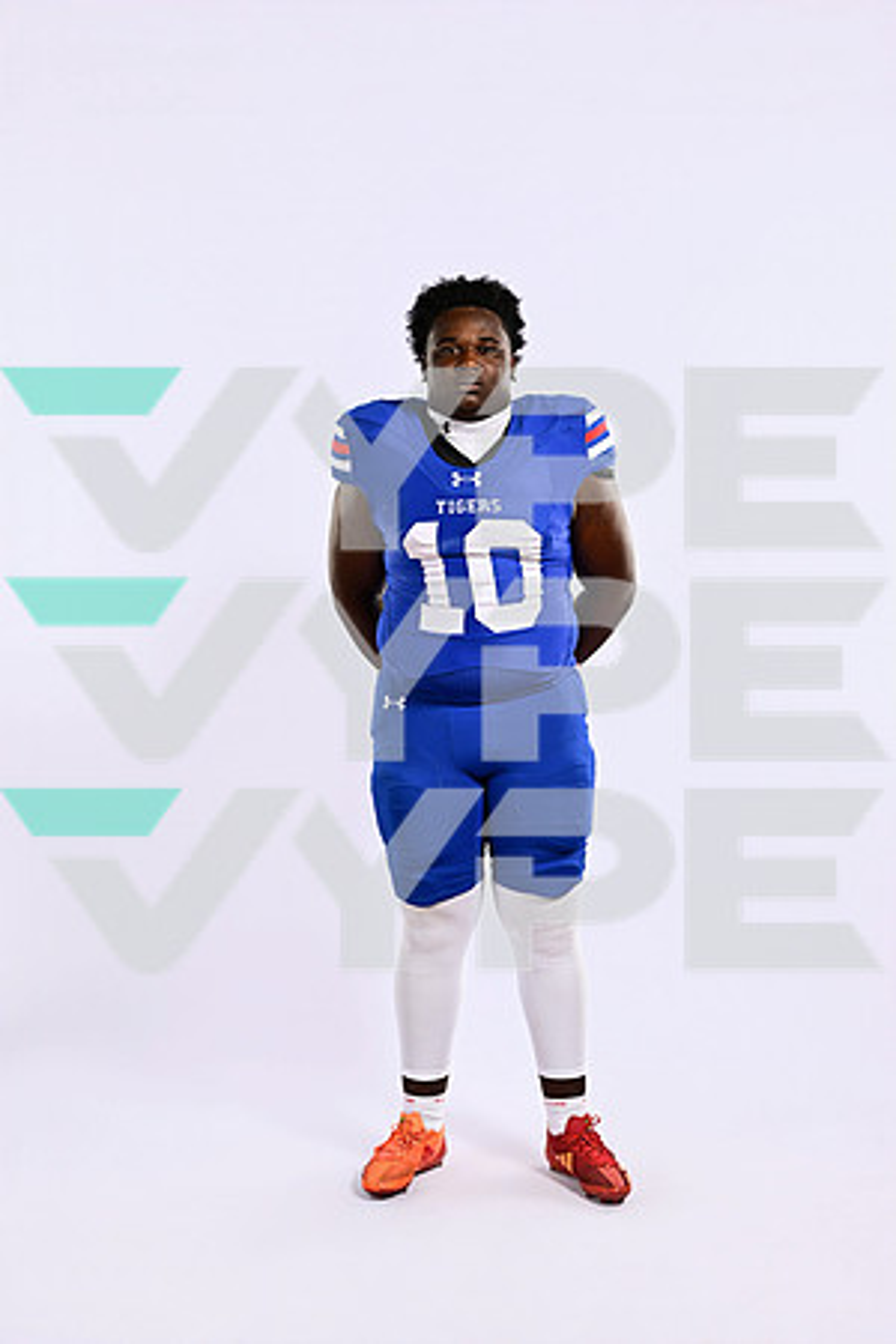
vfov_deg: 37.5
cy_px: 672
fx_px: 1979
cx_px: 448
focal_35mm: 53
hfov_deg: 25.5
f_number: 7.1
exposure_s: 1/200
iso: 160
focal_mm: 53
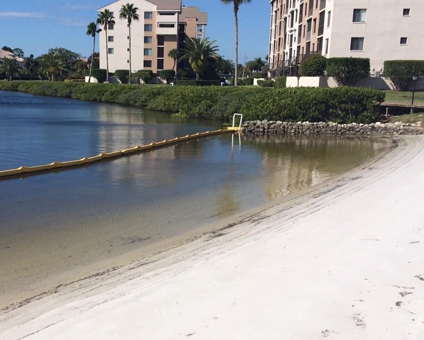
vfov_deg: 30.2
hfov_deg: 37.0
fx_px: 628
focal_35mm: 50
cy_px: 202
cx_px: 143
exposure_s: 1/4566
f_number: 2.2
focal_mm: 4.12
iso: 40
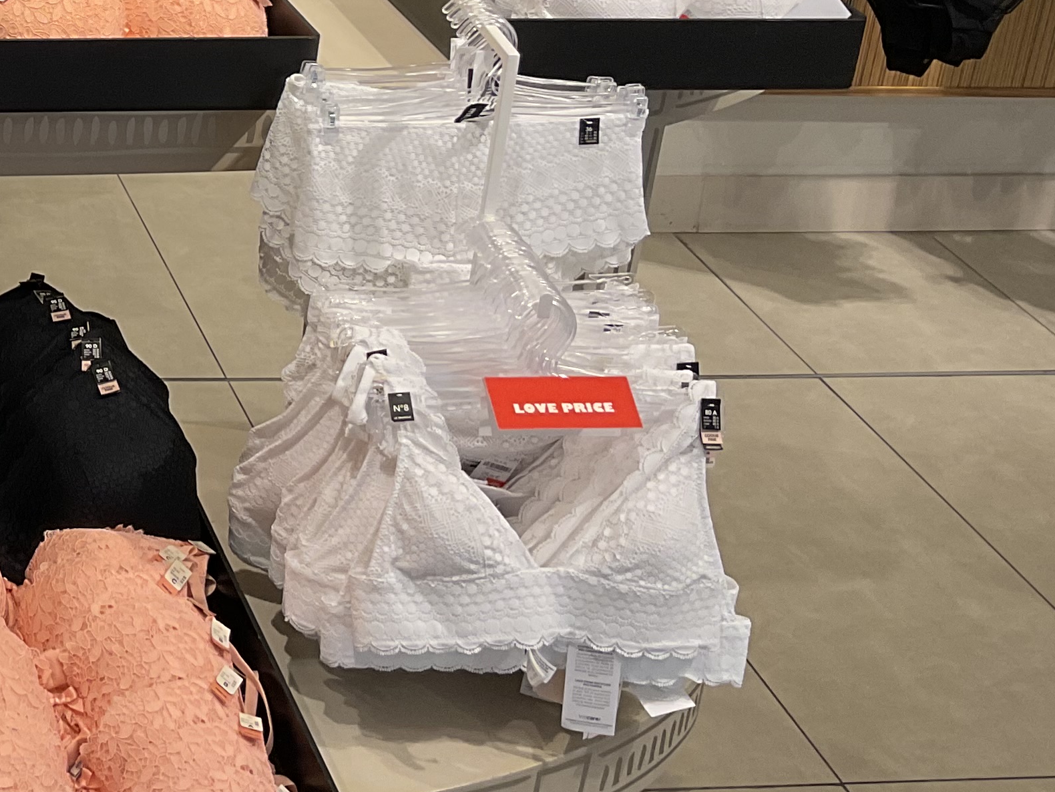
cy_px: 43
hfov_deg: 23.9
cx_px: -226
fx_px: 2255
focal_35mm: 74
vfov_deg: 19.4
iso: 40
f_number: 1.8
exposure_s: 1/100
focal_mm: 3
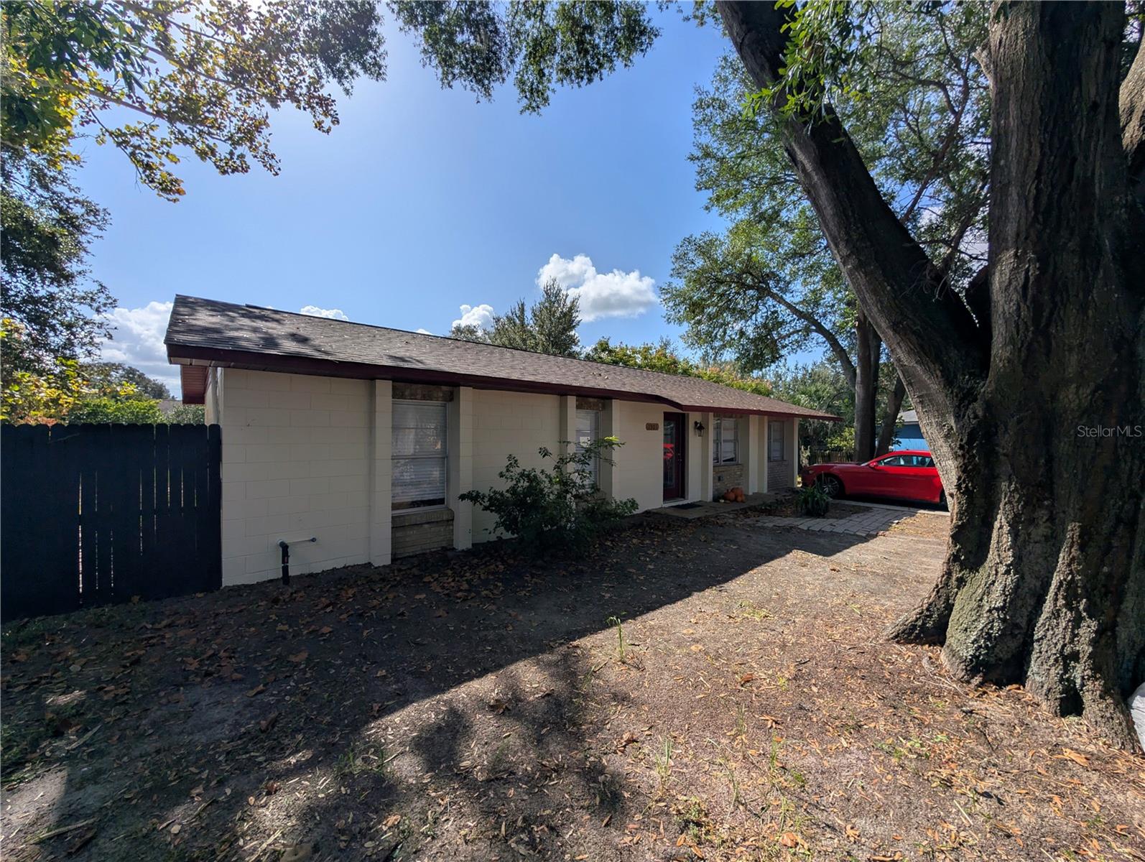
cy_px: 431
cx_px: 572
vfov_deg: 94.6
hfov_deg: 110.5
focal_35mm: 12
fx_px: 397
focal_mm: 2.02
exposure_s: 1/5435
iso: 48
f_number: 1.7
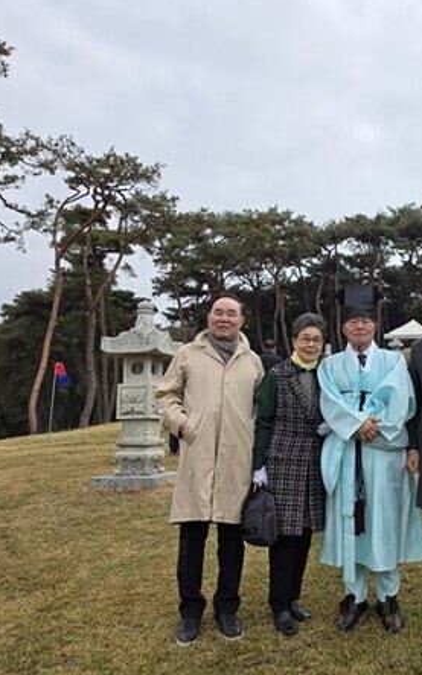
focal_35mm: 33
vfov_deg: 58.1
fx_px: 607
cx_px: 329
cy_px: 335
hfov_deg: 37.2
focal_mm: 6.25
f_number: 1.7
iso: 80
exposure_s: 1/3143
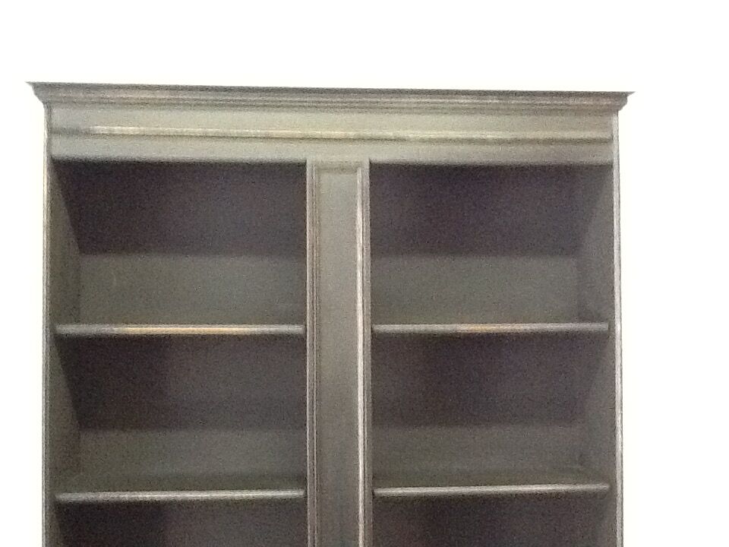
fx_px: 927
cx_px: 364
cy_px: 274
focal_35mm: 44
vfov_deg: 32.9
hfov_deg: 42.9
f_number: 2.4
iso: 400
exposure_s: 1/17
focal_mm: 2.03
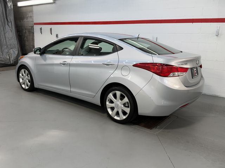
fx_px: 201
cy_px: 84
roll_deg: -2.4
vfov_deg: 45.4
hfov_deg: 58.4
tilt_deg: -11.1
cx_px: 112
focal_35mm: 31
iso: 64
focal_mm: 6.93
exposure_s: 1/296
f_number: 1.8
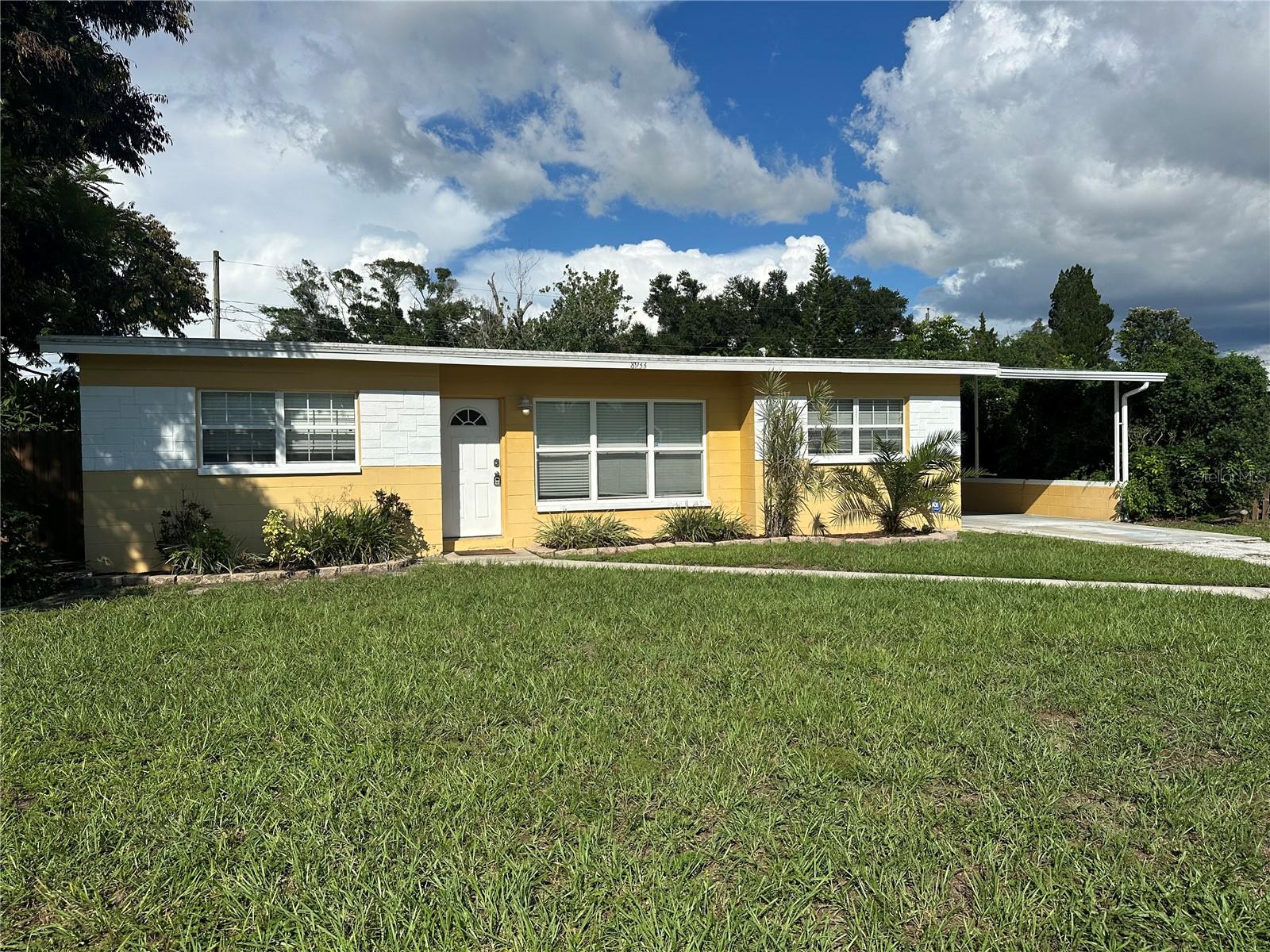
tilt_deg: -0.9
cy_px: 476
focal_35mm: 24
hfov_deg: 71.6
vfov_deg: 56.8
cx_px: 635
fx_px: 881
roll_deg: +1.5
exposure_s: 1/8929
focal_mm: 6.86
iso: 80
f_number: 1.78
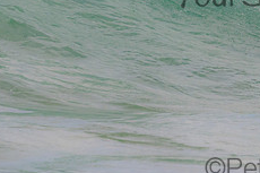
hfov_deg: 1.2
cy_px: -90
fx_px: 12738
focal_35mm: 1765
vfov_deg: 0.8
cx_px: 220
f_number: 10
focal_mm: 530
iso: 1600
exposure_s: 1/2000
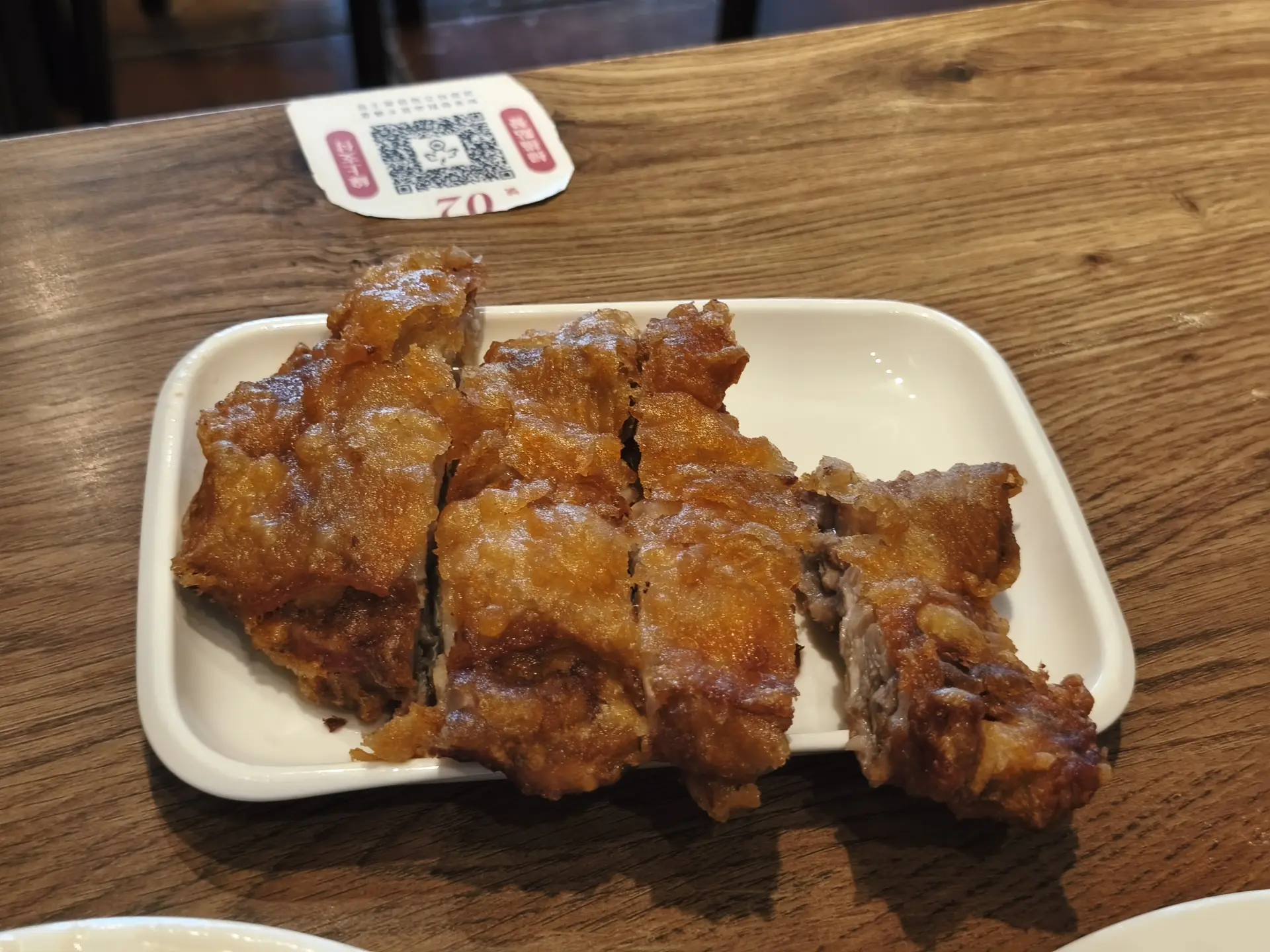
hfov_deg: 41.2
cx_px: 635
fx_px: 1688
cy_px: 476
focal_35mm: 46
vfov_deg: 31.5
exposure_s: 1/60
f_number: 1.65
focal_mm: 6.18
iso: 250
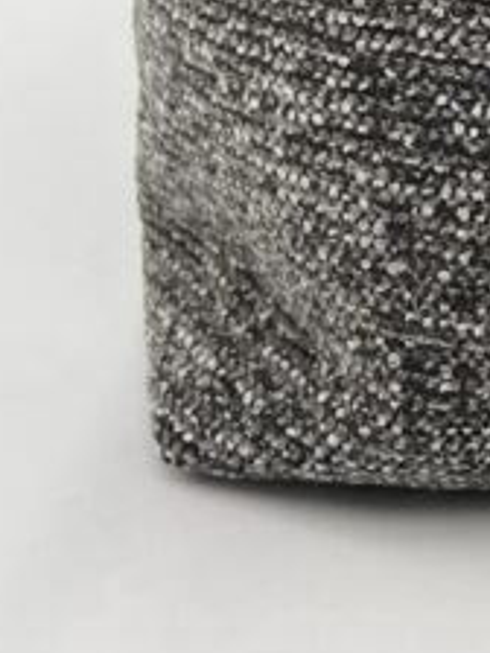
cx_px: 913
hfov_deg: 11.5
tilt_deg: -9.1
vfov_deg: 13.9
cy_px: -679
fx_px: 2246
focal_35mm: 119
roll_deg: +0.8
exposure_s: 1/399
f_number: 1.5
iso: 50
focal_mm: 5.7
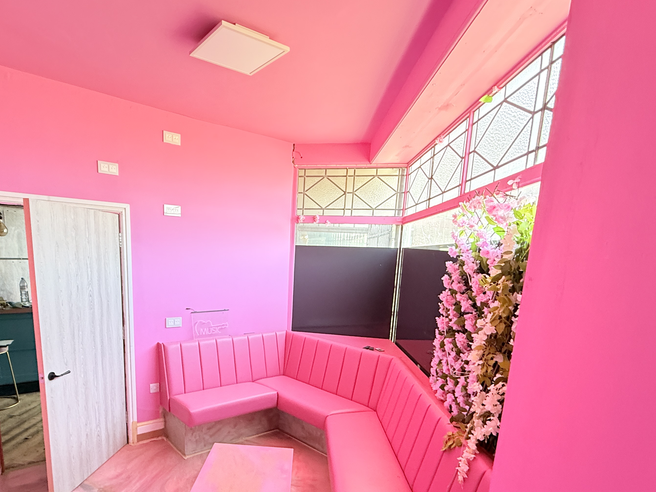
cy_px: 335
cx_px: 282
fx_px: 398
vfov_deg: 61.6
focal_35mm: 21
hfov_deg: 78.5
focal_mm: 2.22
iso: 500
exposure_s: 1/60
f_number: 2.2
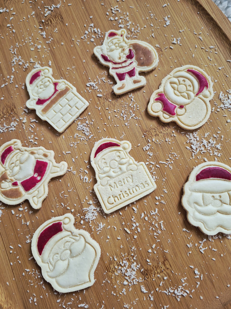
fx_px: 205
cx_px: 116
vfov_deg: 73.9
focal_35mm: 23
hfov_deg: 58.9
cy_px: 154
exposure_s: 1/100
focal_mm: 5.4
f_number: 1.8
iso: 320
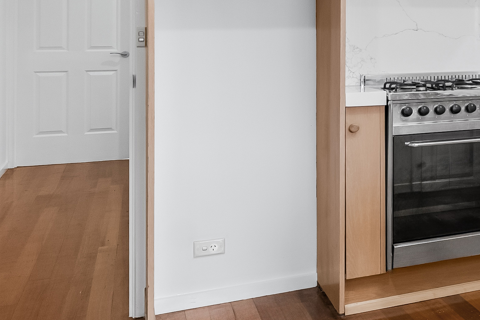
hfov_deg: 22.7
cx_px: 810
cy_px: 25
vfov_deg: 21.4
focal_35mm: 62
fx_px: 827
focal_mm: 16
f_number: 8
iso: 400
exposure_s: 1/10
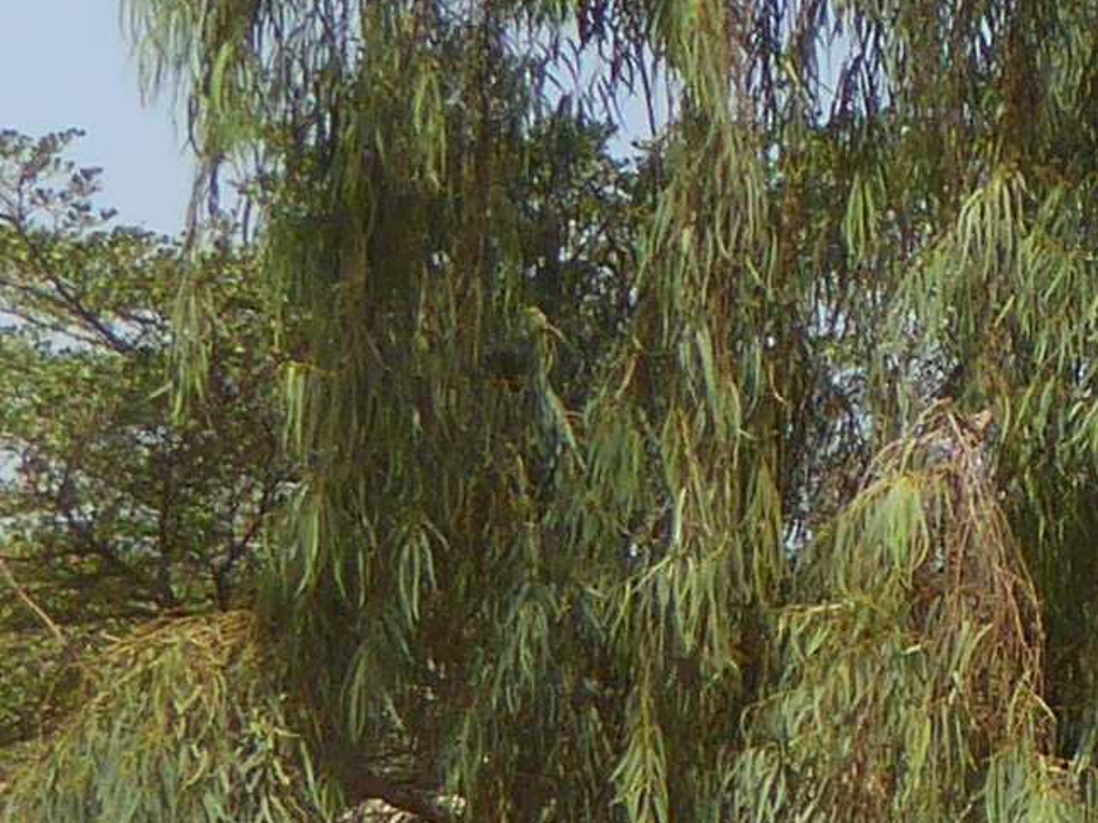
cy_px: 554
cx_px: 2182
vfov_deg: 5.9
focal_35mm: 251
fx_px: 7962
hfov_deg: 7.6
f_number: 3.6
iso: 100
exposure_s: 1/800
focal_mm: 5.8
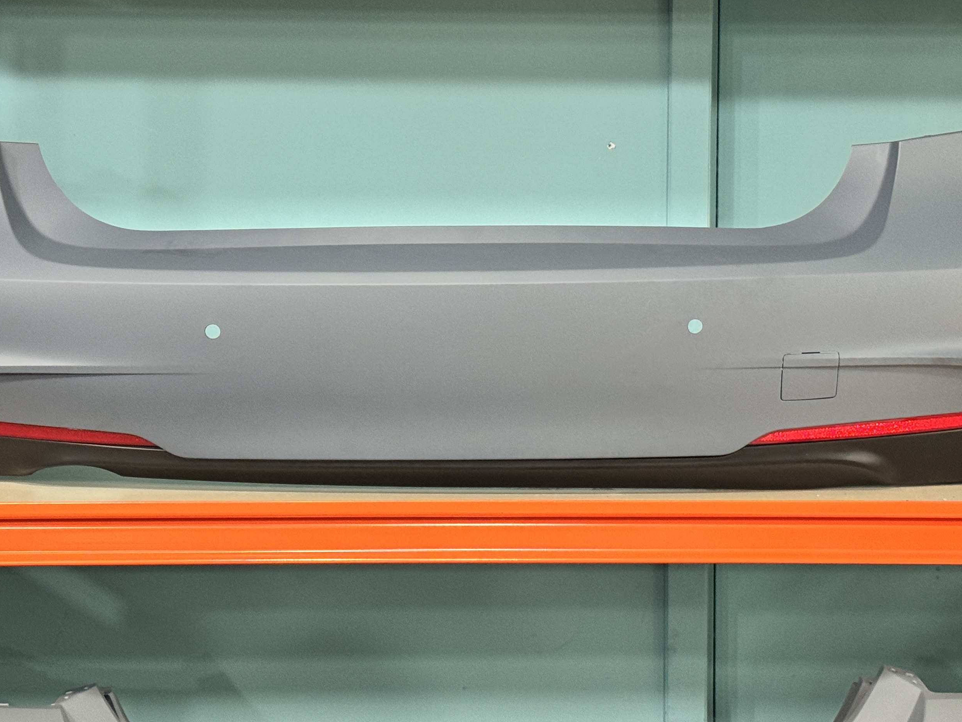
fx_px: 2168
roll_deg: +0.0
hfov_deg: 25.0
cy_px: 242
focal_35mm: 78
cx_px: 467
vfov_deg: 18.8
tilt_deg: -2.7
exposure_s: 1/33
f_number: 1.78
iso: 250
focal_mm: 6.76
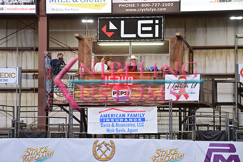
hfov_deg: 10.3
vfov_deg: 6.9
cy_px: 81
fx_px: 1350
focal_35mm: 200
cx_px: 122
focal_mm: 200
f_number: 3.5
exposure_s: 1/250
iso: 2000
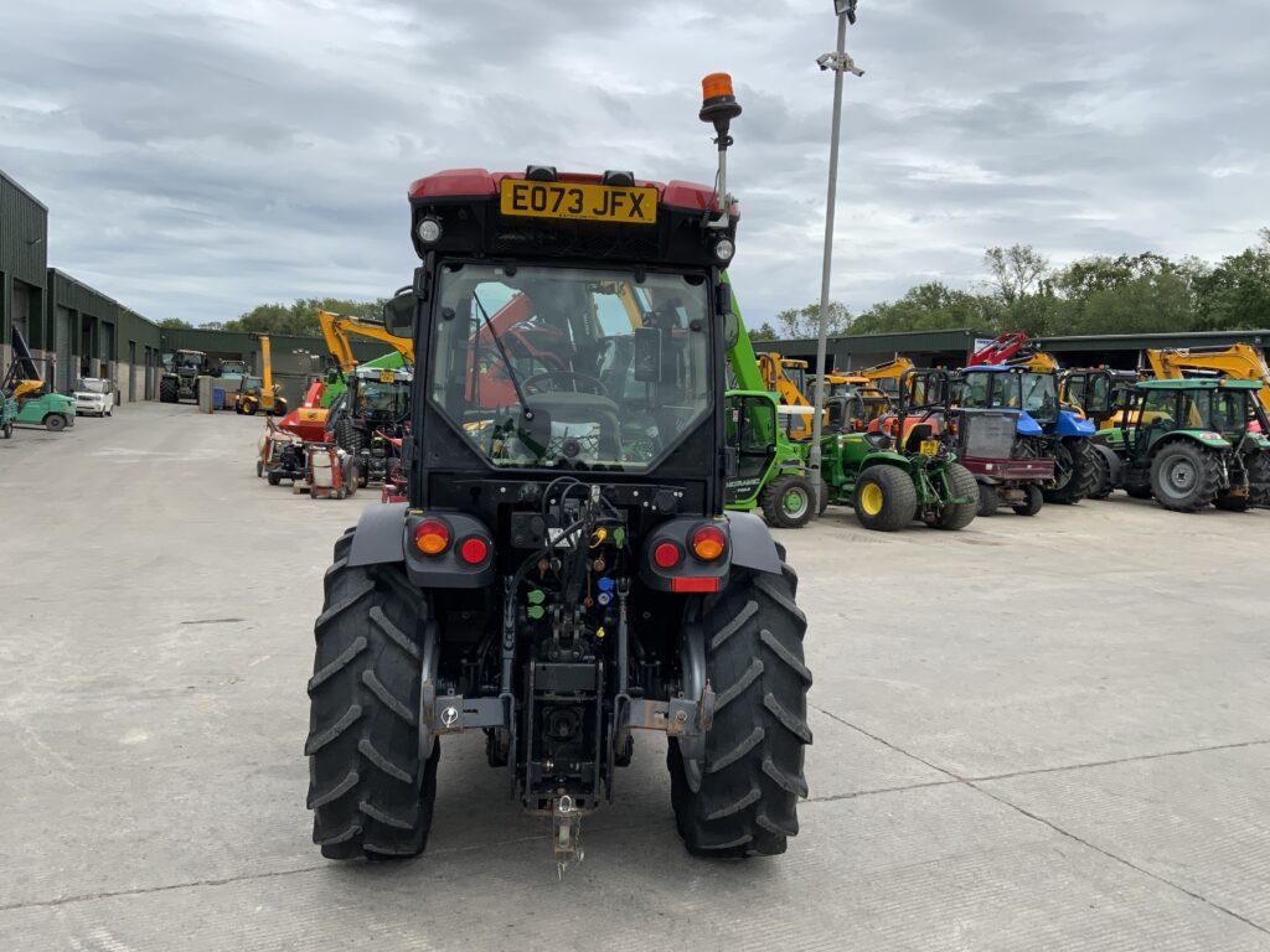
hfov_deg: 61.7
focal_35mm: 29
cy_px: 476
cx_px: 635
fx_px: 1064
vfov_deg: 48.2
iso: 16
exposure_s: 1/1195
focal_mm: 3
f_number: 1.8
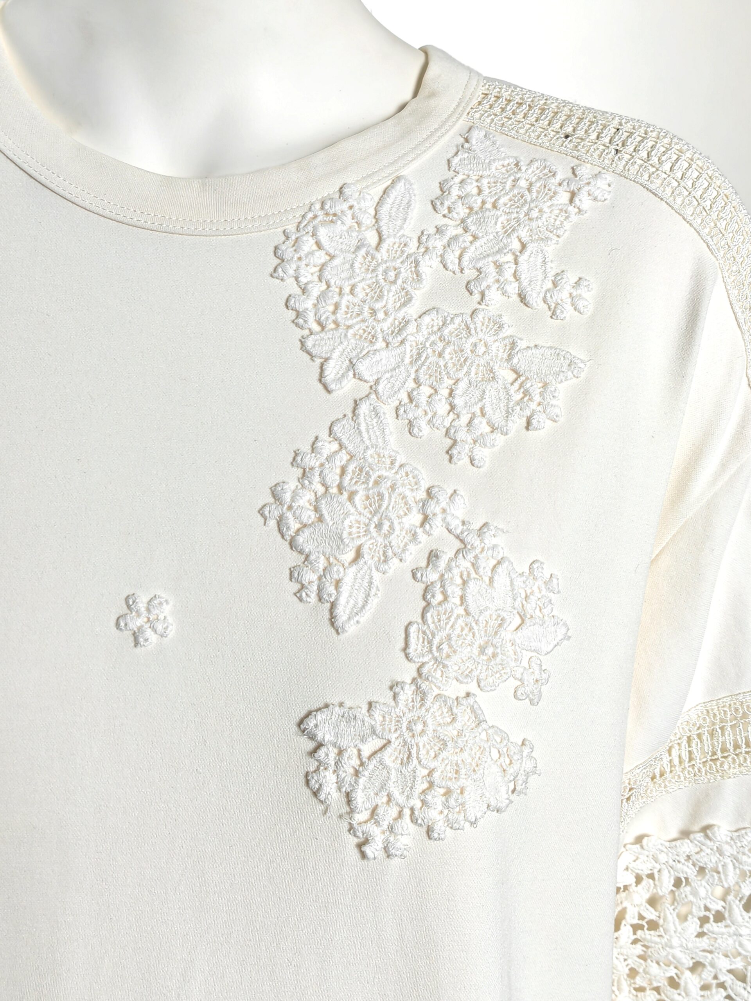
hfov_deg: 35.1
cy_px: 500
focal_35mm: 41
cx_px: 376
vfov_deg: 45.8
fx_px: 1186
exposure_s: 1/120
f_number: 1.9
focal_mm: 5.3
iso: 50
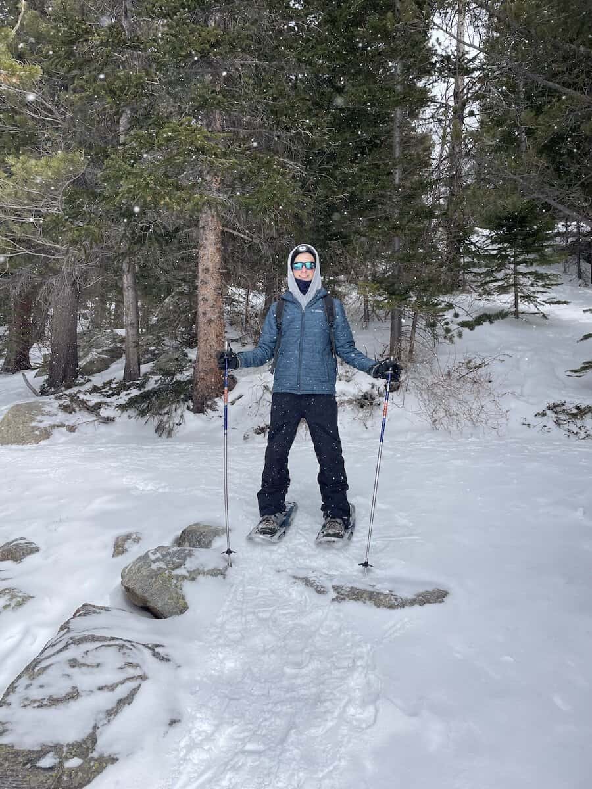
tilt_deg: +5.1
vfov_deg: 67.3
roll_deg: +1.4
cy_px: 394
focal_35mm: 26
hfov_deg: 53.1
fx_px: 593
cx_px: 296
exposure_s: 1/2817
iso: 32
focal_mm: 4.2
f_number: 1.6
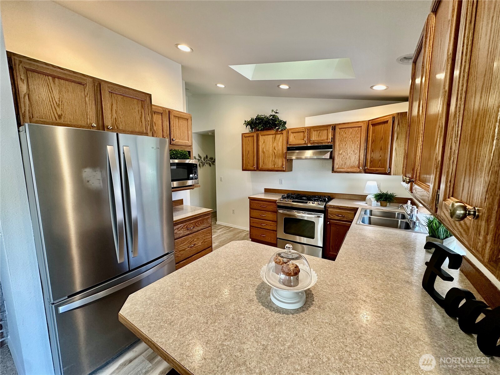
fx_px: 202
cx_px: 250
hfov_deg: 102.1
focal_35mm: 14
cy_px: 188
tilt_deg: -6.3
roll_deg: +0.2
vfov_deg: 85.7
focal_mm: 2.22
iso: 250
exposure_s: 1/120
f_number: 2.2
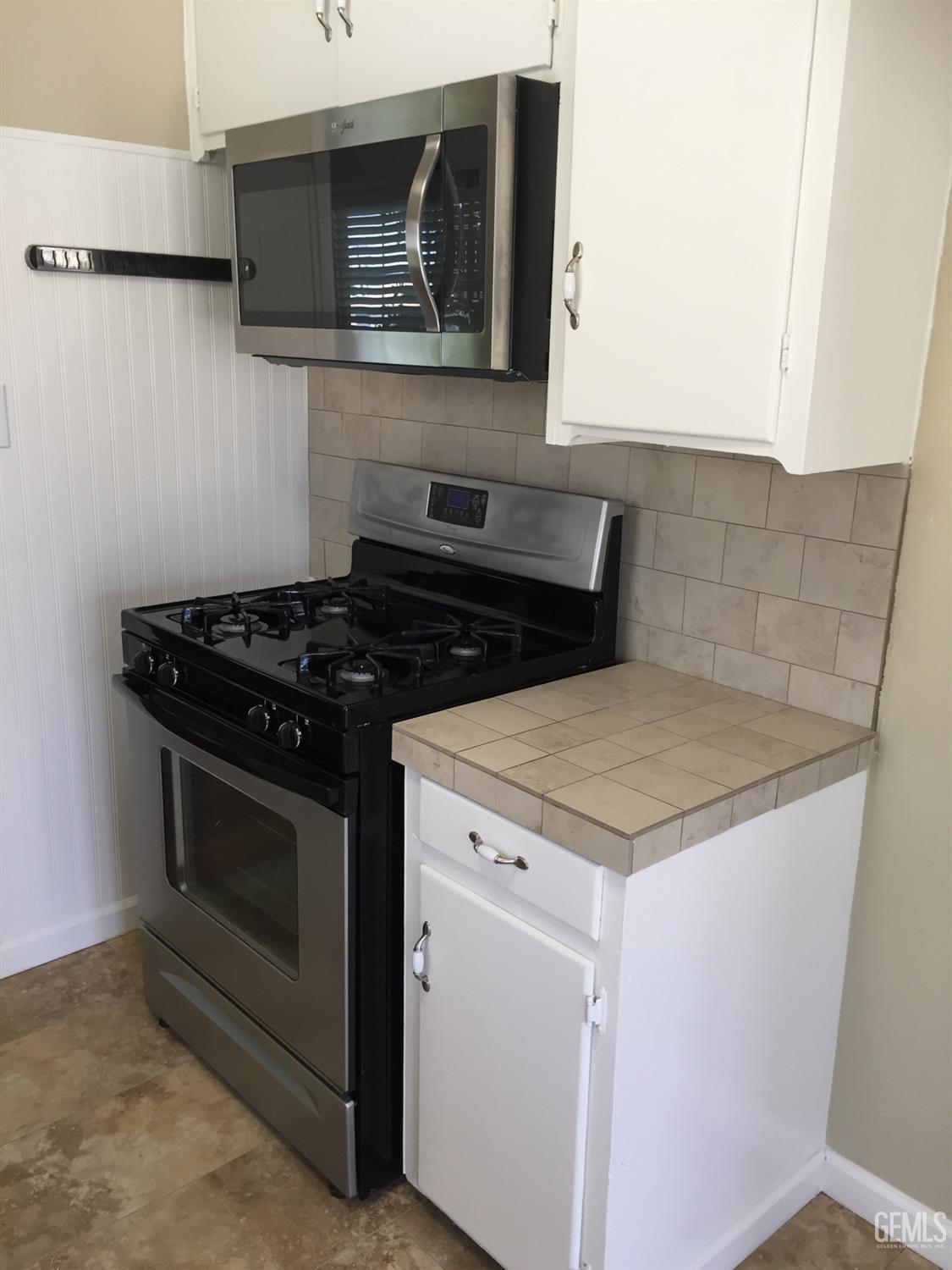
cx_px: 476
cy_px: 635
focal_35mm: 29
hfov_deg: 48.2
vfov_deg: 61.7
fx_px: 1063
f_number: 2.2
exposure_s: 1/40
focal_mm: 4.15
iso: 40
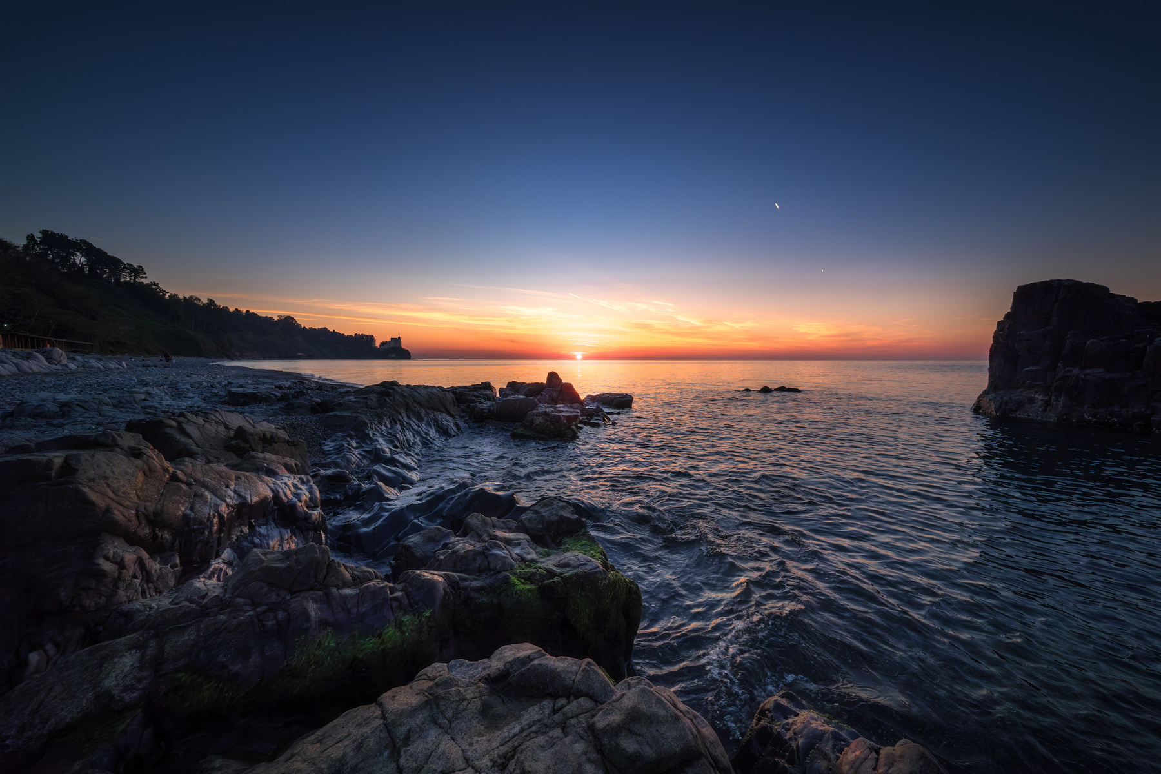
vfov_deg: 90.0
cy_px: 387
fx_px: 387
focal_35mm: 12
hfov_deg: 112.6
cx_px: 580
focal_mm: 8
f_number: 11
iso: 500
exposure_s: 1/90
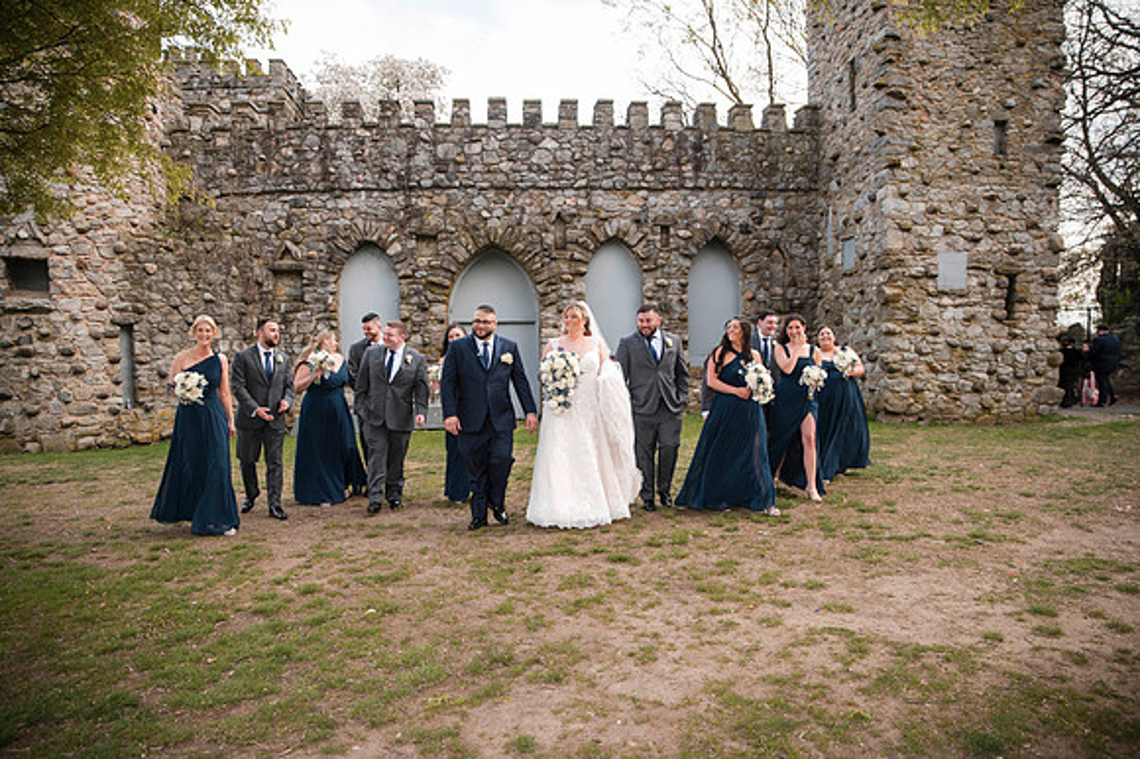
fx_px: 776
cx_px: 570
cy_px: 380
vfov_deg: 52.1
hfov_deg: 72.6
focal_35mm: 25
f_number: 2.8
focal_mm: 24
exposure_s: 1/2500
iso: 800
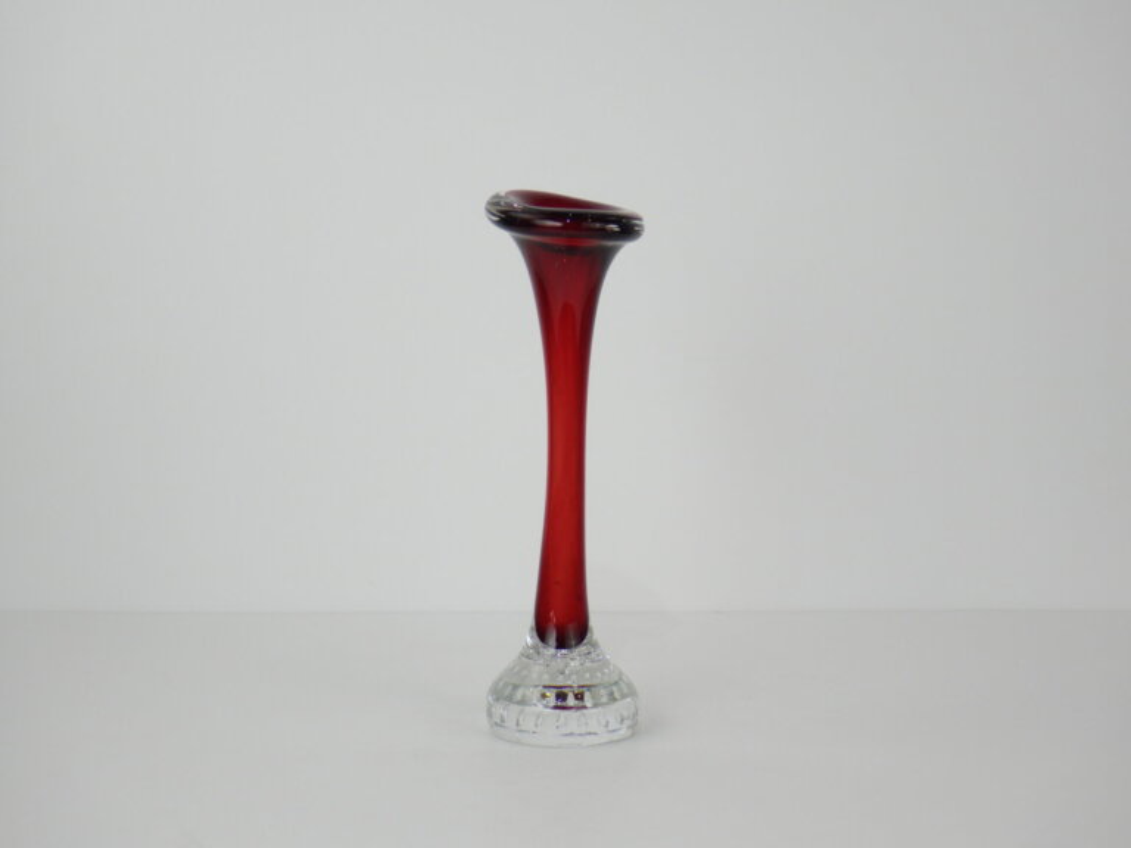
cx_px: 566
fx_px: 2026
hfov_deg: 31.2
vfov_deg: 23.7
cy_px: 424
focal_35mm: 62
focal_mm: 11.1
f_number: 4.6
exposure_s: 1/80
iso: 125
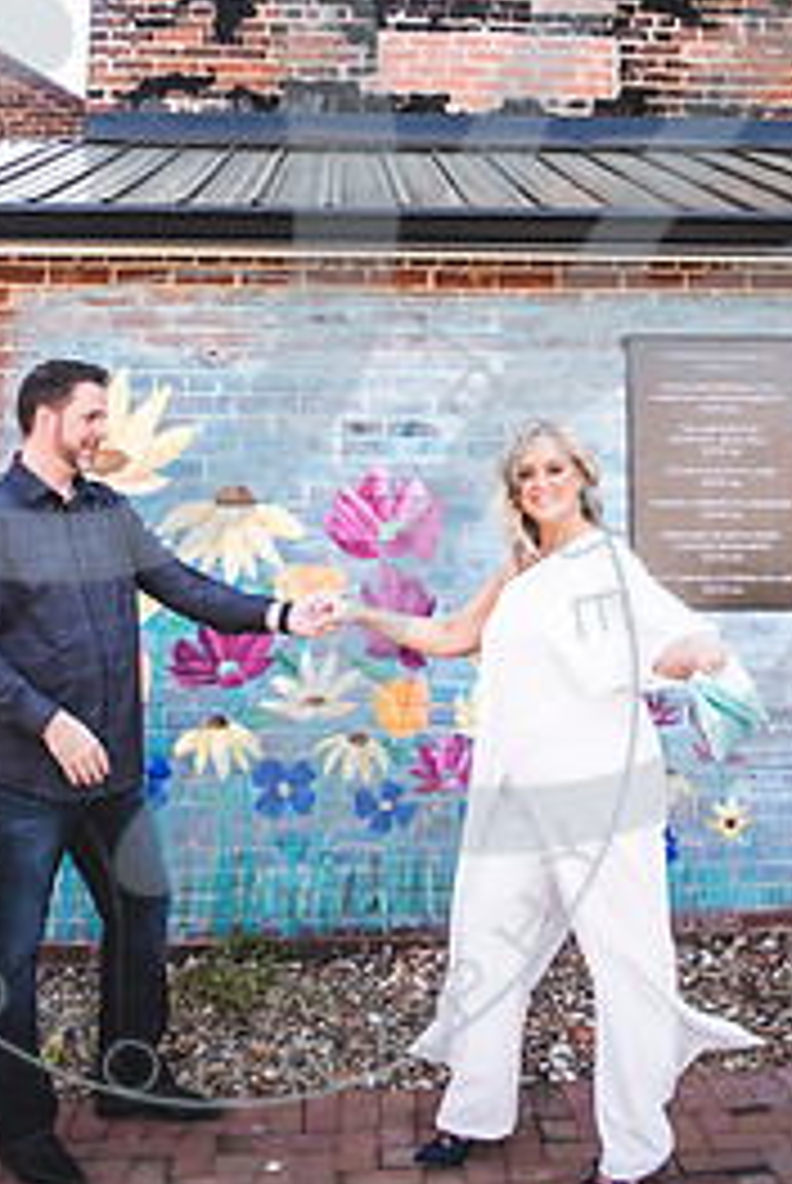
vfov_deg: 46.2
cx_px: 423
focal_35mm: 41
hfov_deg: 32.7
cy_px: 347
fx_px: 1349
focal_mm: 24
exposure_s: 1/400
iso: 100
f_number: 2.8
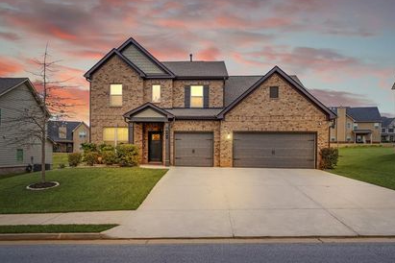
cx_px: 224
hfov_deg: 65.2
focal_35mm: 28
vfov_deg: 46.3
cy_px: 146
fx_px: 307
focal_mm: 23
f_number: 9
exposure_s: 1/5
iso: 100
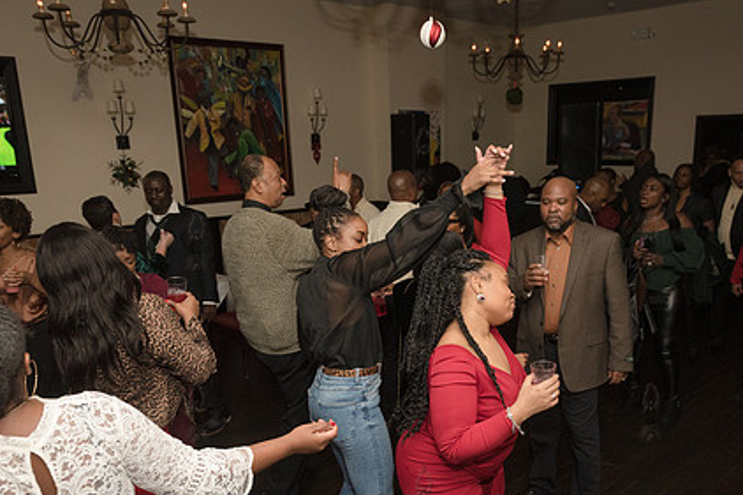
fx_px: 681
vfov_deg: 39.5
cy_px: 325
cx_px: 423
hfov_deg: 57.0
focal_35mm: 33
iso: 2000
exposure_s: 1/250
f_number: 4.5
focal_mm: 24
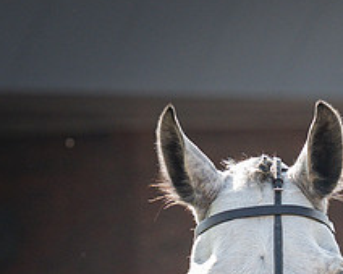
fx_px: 7887
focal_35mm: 778
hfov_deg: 2.5
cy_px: 238
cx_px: 511
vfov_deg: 2.0
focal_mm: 135
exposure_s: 1/1400
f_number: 4
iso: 800
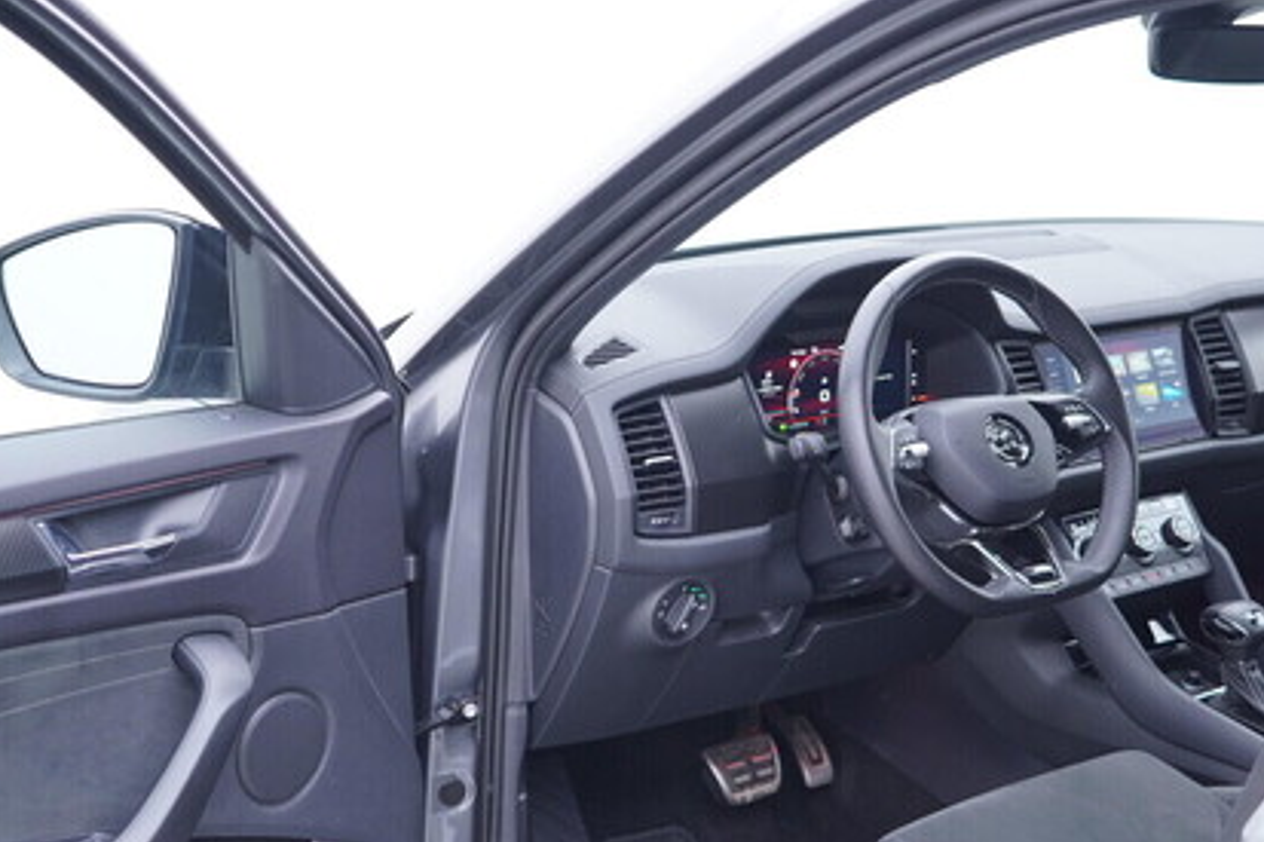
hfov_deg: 41.1
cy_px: 522
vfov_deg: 28.0
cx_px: 594
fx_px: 1685
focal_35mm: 48
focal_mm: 24
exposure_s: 1/40
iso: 250
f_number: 2.8
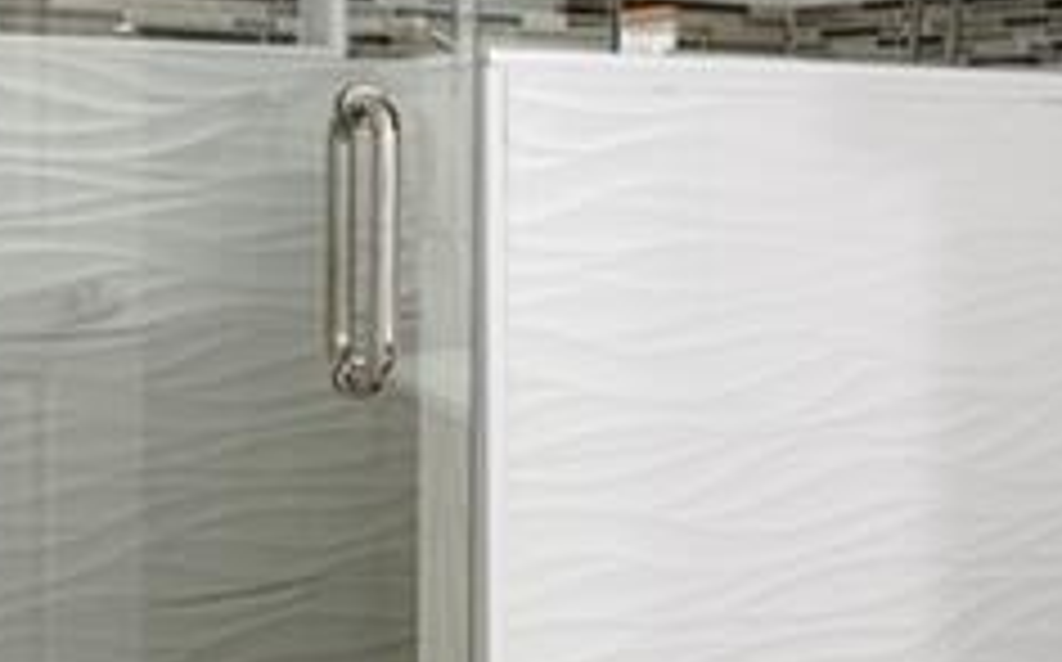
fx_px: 1793
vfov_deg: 20.7
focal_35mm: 62
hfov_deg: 26.0
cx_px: 1516
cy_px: 167
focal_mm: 14
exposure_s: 1.6
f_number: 8
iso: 100
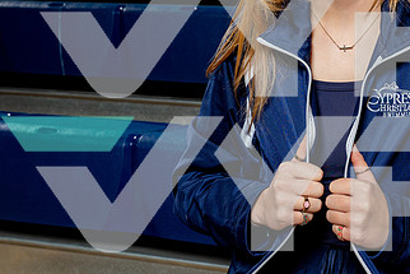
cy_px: 30
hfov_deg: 24.6
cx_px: 330
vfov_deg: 16.7
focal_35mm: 81
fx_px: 923
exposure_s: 1/250
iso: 320
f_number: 8
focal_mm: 45
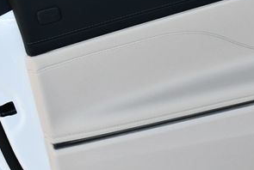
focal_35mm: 78
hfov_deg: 24.8
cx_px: 251
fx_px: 551
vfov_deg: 17.5
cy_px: 61
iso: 360
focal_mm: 18
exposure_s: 1/250
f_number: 5.6
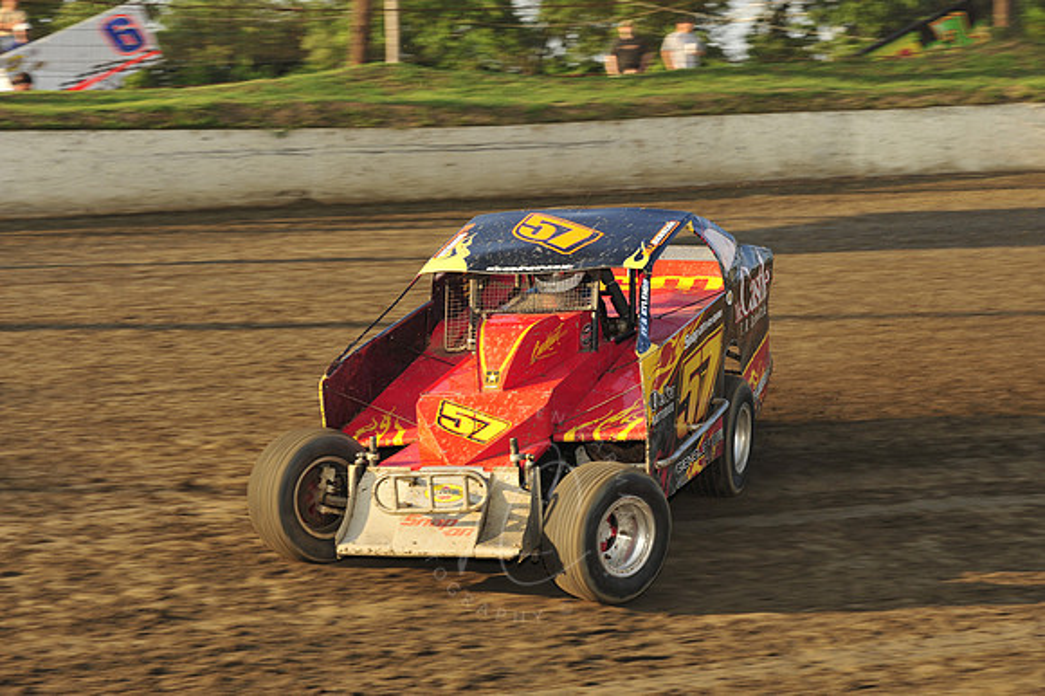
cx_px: 522
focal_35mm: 112
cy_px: 348
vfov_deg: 12.2
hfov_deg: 18.3
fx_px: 3249
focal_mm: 112
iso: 400
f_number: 9
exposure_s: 1/320
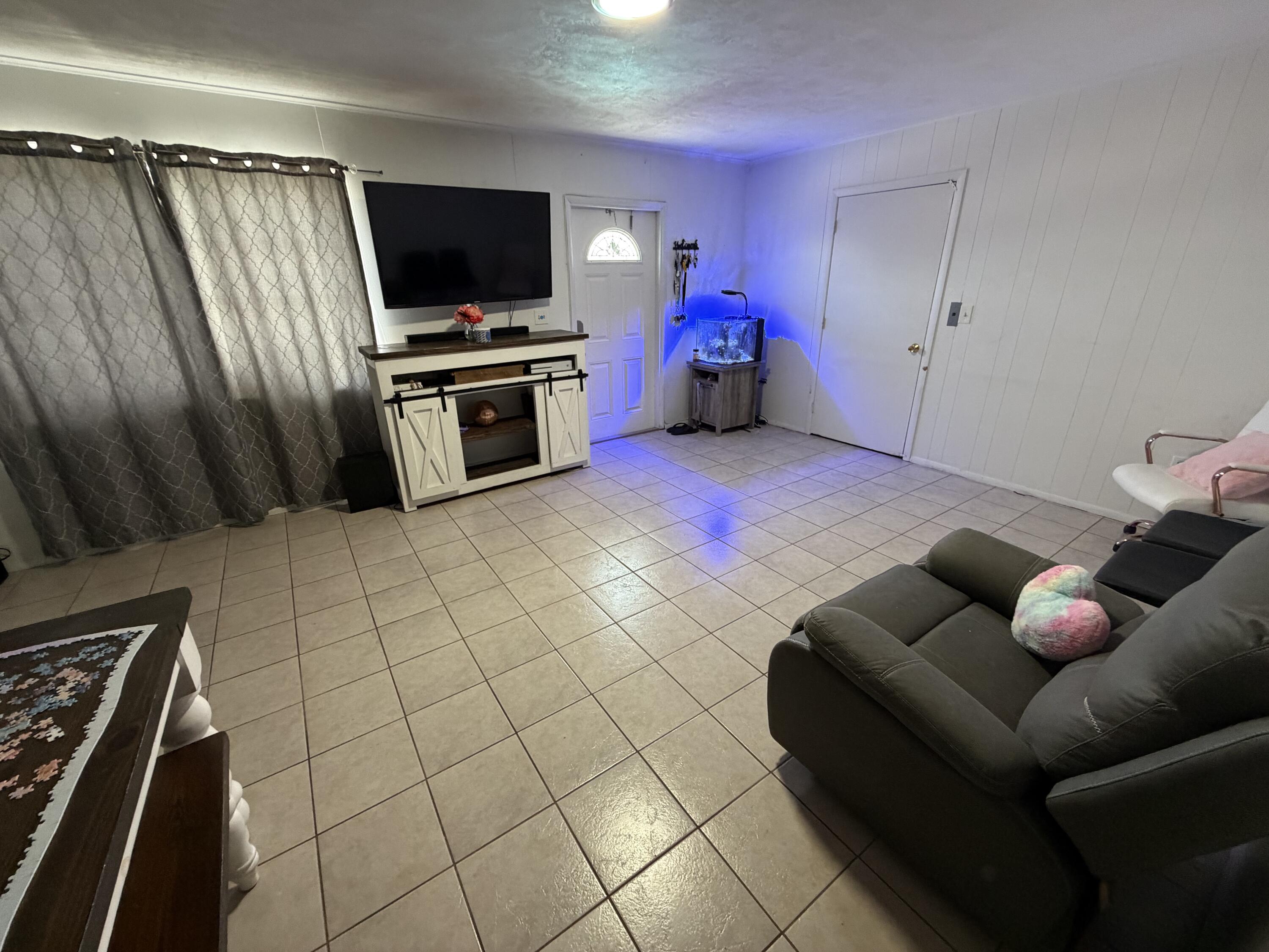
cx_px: 634
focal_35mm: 14
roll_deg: +1.4
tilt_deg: -23.6
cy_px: 476
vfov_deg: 85.7
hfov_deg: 102.1
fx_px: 513
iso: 400
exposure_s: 1/60
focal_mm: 2.22
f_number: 2.2
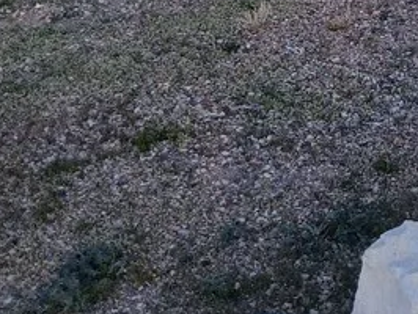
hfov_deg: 17.9
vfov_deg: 12.7
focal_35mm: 100
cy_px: -349
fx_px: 1209
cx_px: 594
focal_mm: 3.98
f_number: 1.8
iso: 20
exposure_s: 1/254
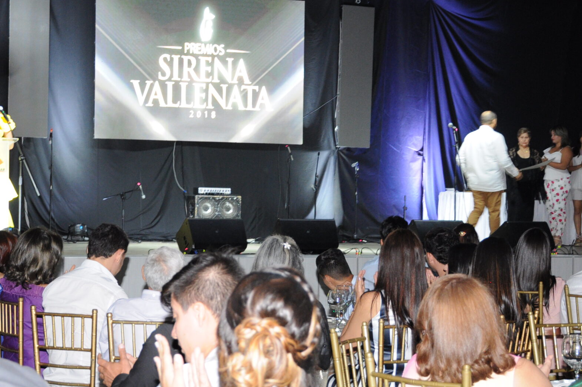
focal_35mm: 83
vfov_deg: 16.4
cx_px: 273
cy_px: 186
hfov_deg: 24.5
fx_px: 1340
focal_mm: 34
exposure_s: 1/25
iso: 1000
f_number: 5.6
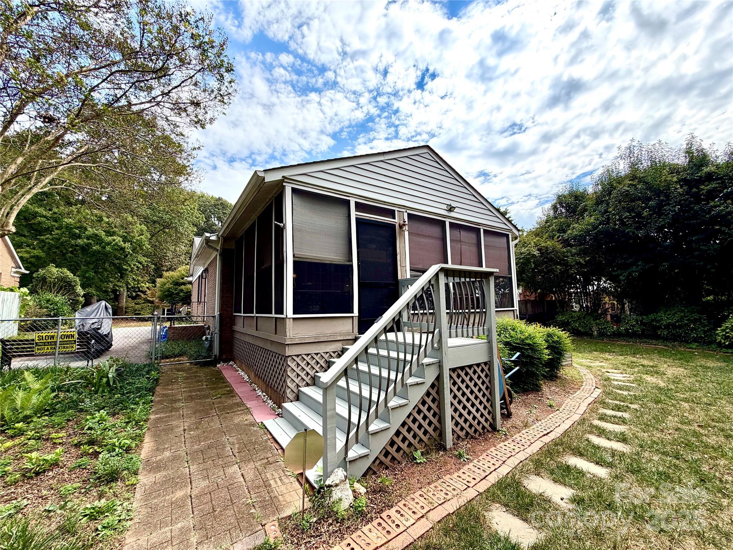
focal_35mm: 14
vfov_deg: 85.7
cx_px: 366
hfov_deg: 102.1
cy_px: 275
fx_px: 296
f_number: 2.2
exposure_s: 1/1189
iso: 25
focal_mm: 2.22
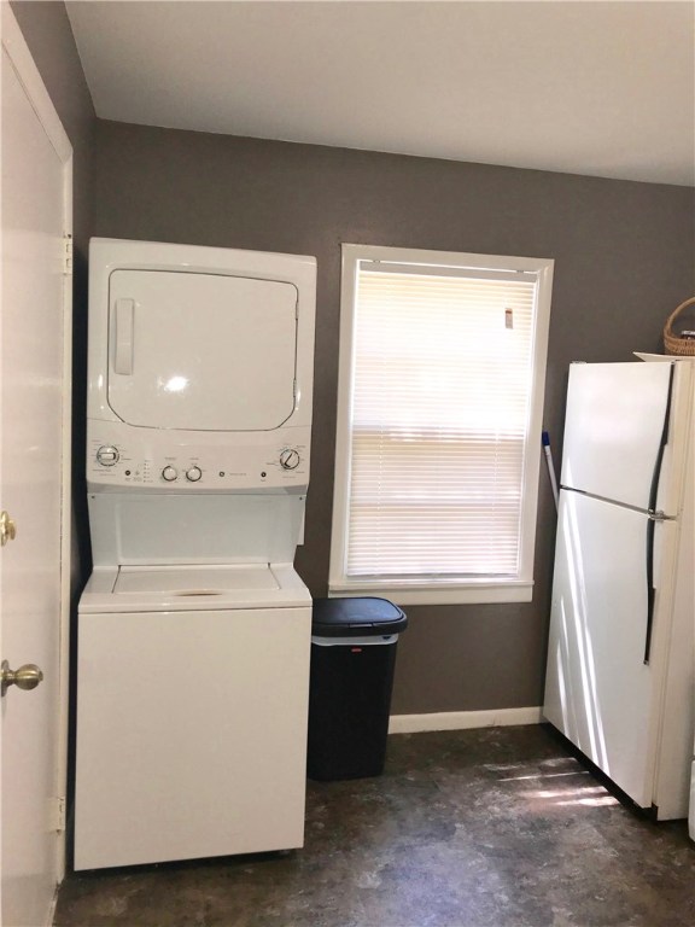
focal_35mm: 28
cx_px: 348
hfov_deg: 49.7
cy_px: 464
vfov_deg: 63.4
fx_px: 750
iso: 20
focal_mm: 3.99
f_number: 1.8
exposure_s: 1/59
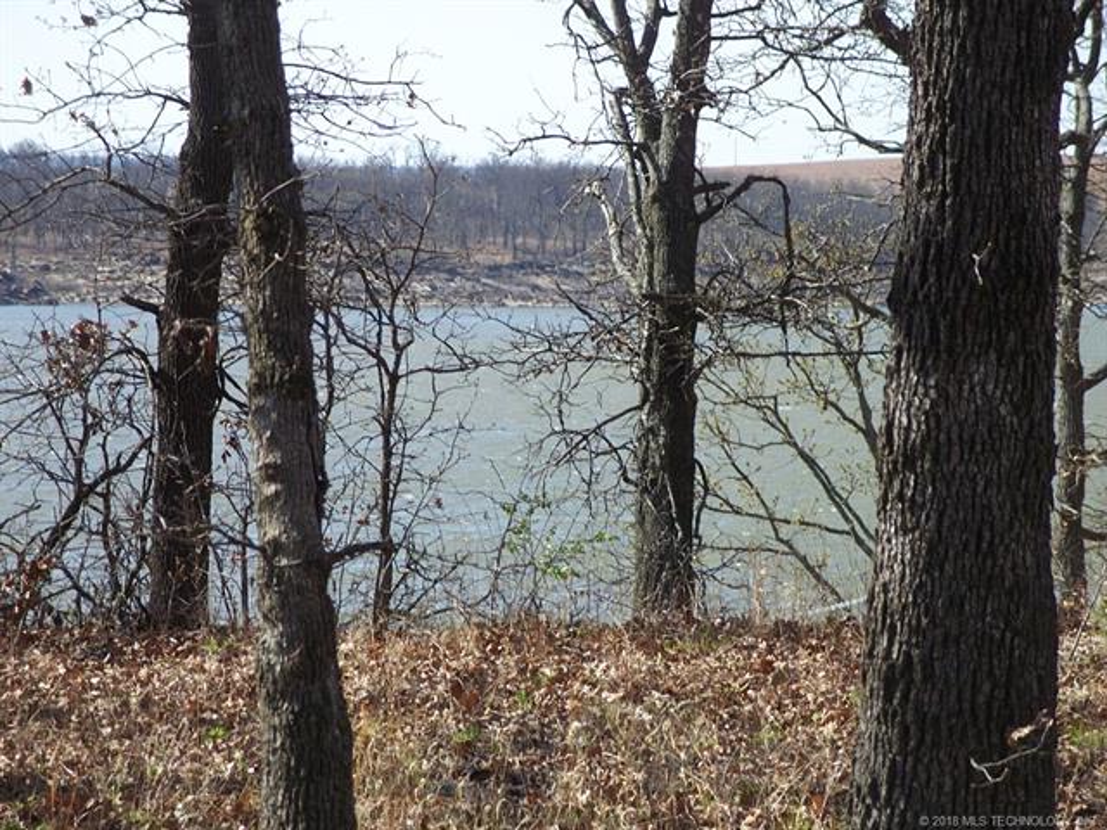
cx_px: 554
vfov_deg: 8.0
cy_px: 415
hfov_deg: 10.7
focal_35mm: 185
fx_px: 5916
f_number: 4.4
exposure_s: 1/250
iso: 64
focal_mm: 38.8
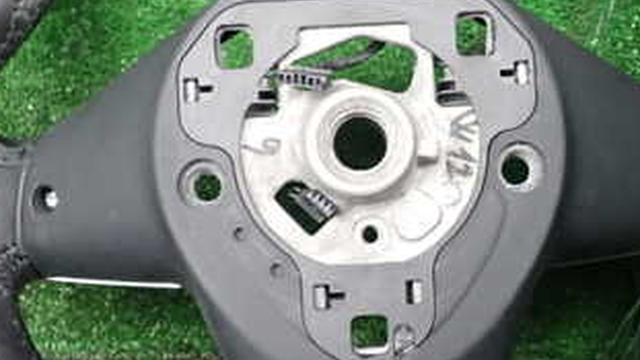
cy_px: 158
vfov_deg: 19.1
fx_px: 1069
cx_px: 360
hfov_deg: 33.3
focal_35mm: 63
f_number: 2.3
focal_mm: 5.4
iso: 400
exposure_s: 1/30
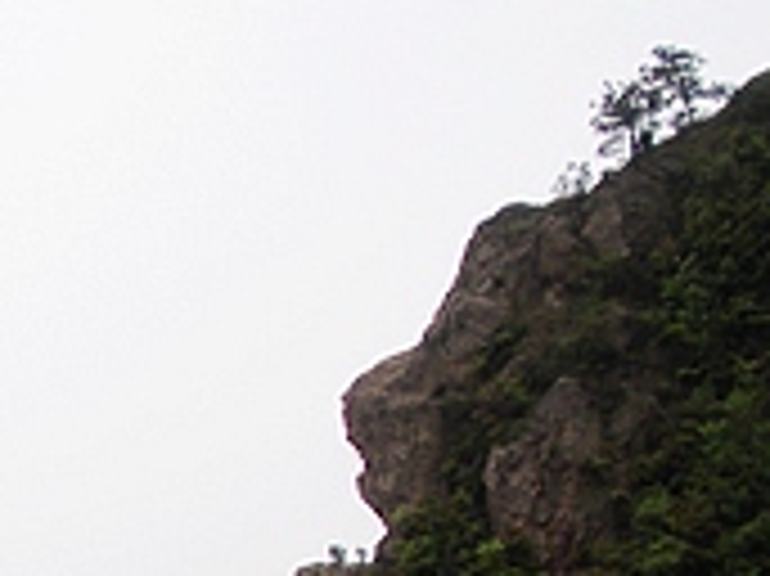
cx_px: -288
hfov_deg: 12.6
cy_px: 1073
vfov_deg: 9.3
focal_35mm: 151
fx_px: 3356
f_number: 3.5
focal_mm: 6.3
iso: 64
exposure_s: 1/84.8
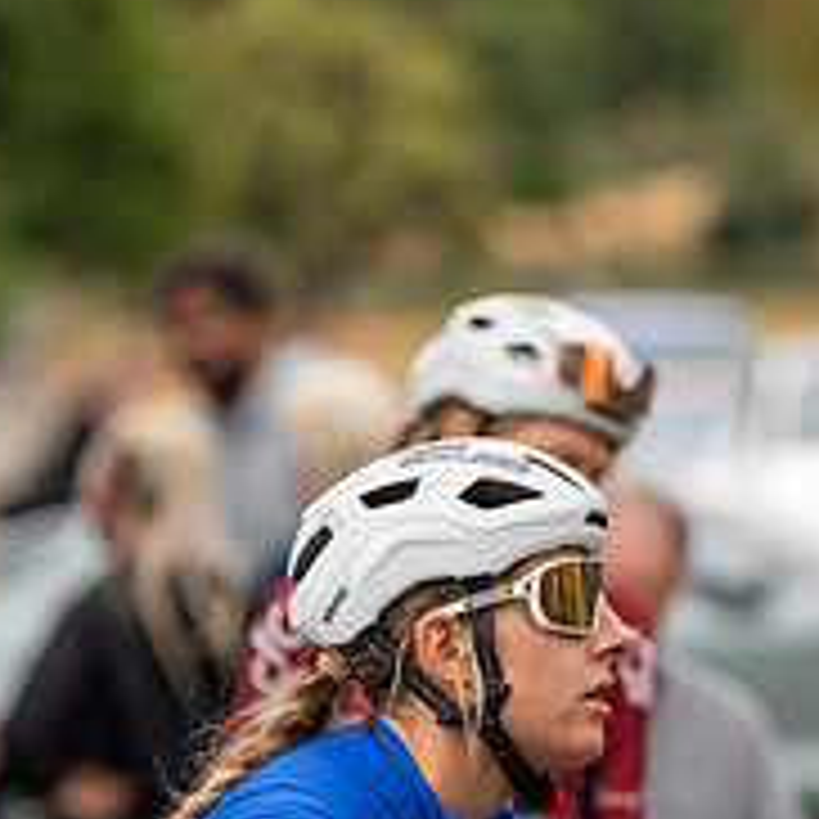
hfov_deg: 4.6
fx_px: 10225
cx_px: 540
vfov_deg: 4.6
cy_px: 868
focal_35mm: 382
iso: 250
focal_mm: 182
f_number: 3.5
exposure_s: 1/1000
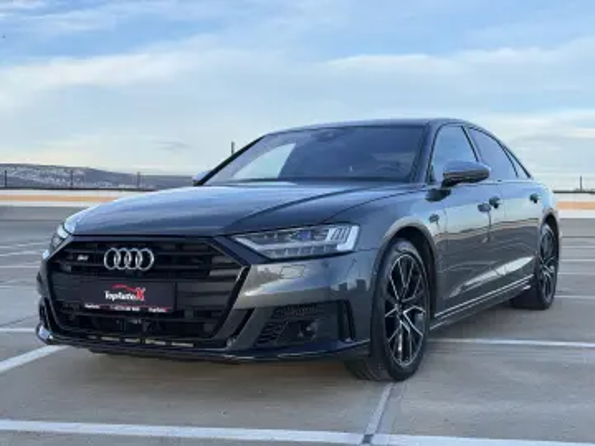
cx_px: 298
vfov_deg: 30.3
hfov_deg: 39.7
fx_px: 825
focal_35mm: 48
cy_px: 223
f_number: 1.78
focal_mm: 6.76
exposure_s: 1/1642
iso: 100
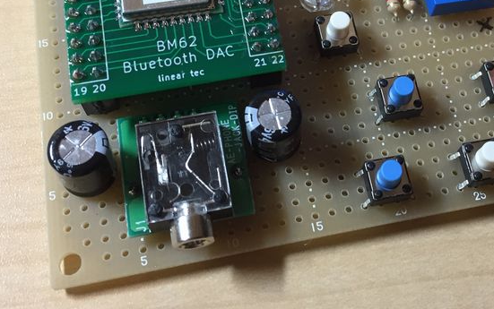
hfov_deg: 41.1
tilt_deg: -63.4
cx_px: 341
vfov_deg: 26.1
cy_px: 39
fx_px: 647
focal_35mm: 48
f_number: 2.2
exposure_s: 1/33
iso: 100
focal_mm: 4.15
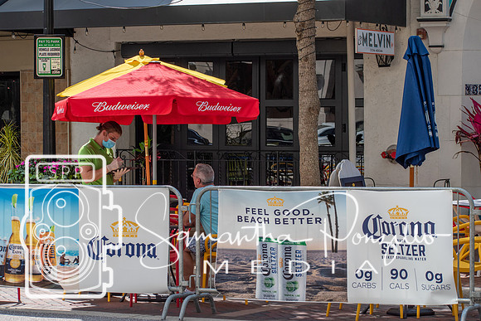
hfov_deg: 18.4
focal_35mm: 111
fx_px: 1487
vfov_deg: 12.3
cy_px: 160
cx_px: 240
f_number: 6.3
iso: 200
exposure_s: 1/640
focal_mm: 70
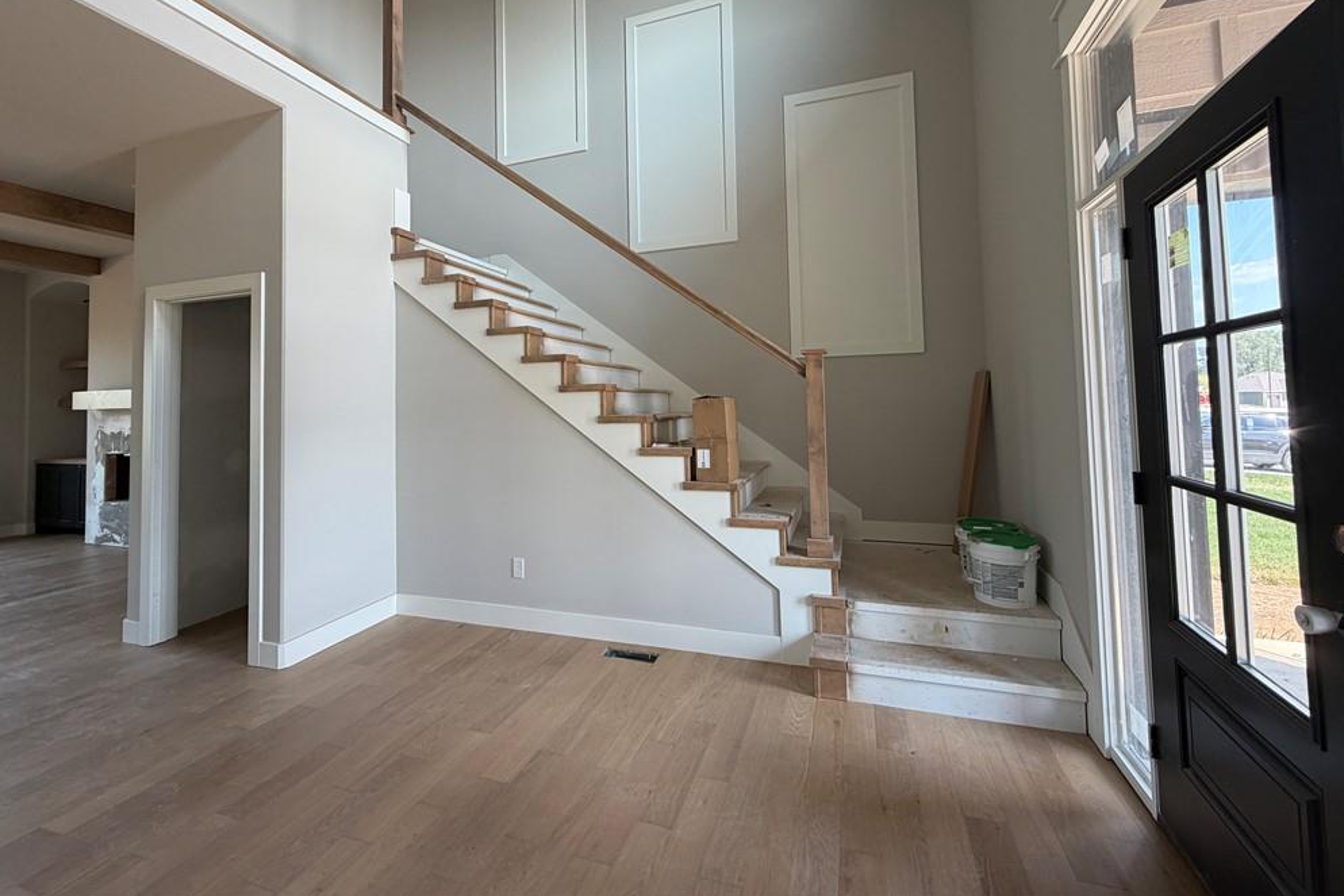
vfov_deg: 76.9
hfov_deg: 100.4
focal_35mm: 15
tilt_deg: +2.1
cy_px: 382
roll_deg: +2.1
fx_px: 560
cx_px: 671
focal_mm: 2.22
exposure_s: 1/121
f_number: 2.2
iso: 100
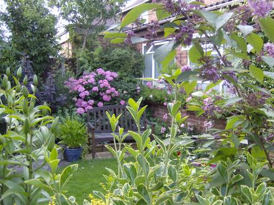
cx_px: 137
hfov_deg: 51.4
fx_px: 285
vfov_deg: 39.7
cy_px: 102
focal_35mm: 36
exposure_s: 1/105
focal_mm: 6
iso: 100
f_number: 2.8
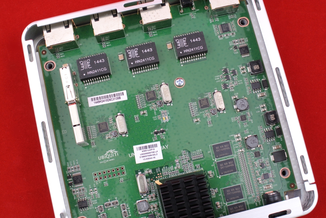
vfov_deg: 27.6
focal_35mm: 49
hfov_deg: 40.3
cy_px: 109
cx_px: 163
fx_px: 444
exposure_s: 1/1.3
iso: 100
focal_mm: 18.5
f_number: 5.6
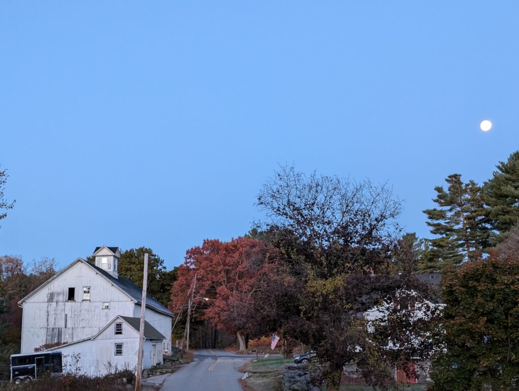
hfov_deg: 38.9
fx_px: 736
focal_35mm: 49
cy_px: 196
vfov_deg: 29.7
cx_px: 260
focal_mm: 6.9
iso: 304
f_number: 1.68
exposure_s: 1/52.4
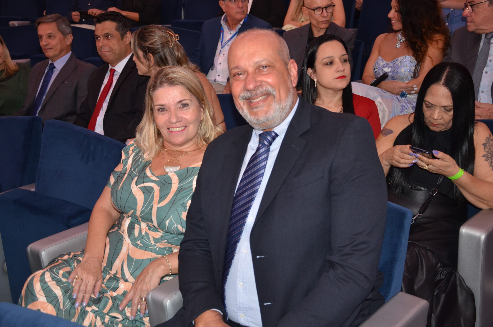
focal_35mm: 40
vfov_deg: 32.9
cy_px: 164
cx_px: 246
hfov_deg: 48.0
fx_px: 554
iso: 800
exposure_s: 1/60
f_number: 4
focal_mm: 27
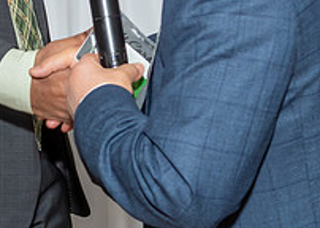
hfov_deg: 10.6
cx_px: -12
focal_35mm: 188
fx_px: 1707
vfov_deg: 7.6
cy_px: -47
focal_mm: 35
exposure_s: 1/250
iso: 400
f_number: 6.3
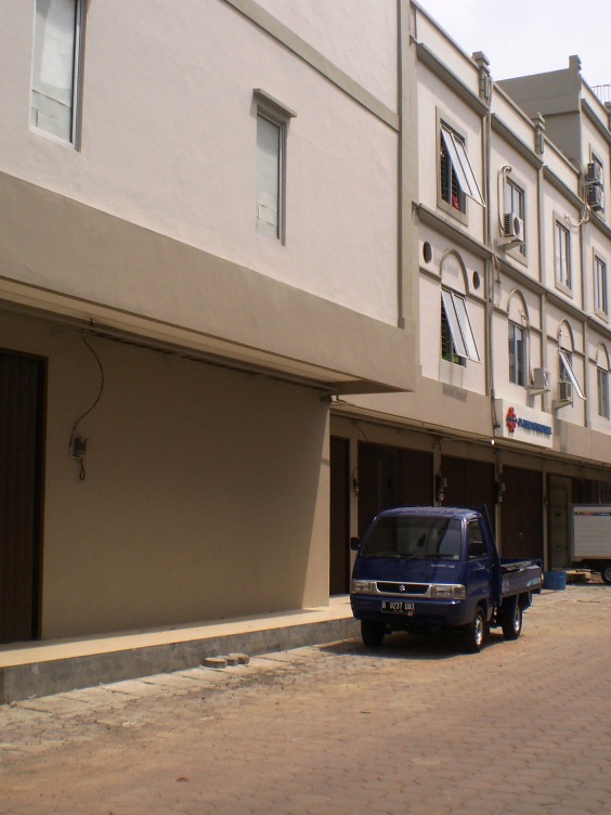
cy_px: 415
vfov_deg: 38.9
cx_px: 332
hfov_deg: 29.7
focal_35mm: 49
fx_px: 1153
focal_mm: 6.3
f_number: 4.6
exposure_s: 1/1000
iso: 64
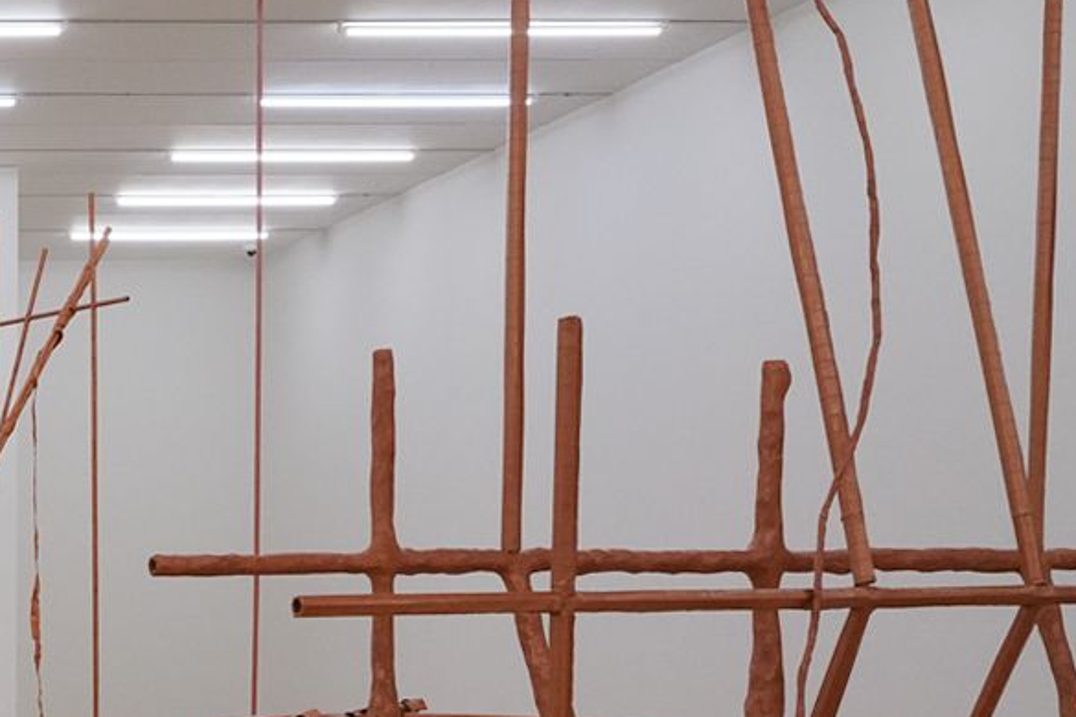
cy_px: 759
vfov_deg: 16.2
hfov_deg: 22.1
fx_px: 2451
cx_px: -344
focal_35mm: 82
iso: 3200
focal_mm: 24
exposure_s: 1/80
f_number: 14
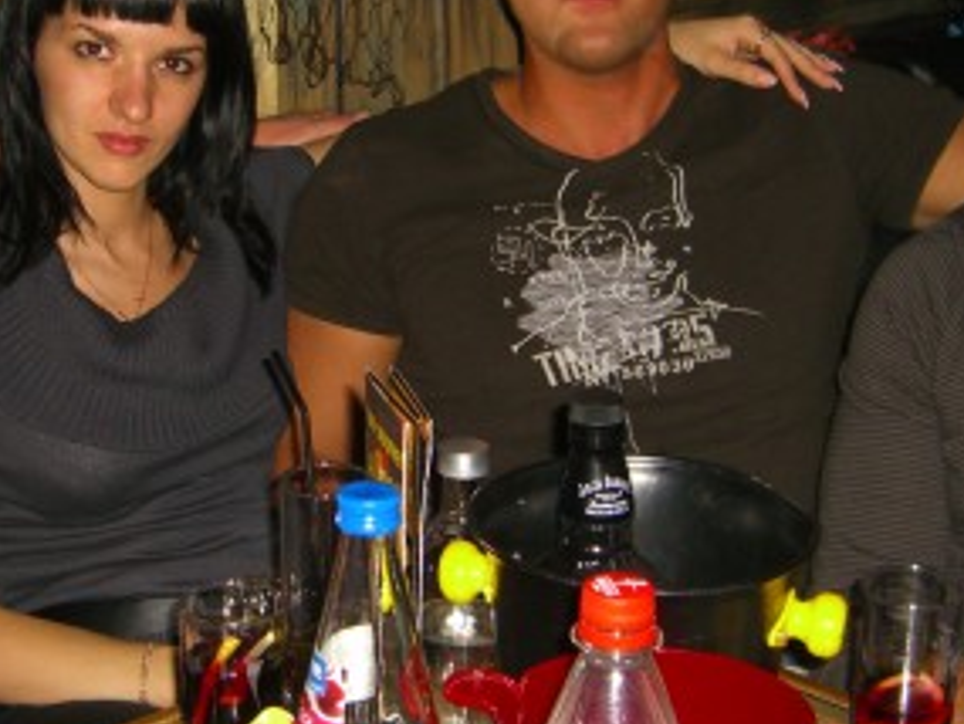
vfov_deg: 18.4
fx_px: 2229
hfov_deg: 24.3
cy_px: 311
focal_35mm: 80
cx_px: 355
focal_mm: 7.9
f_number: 2.8
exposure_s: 1/60
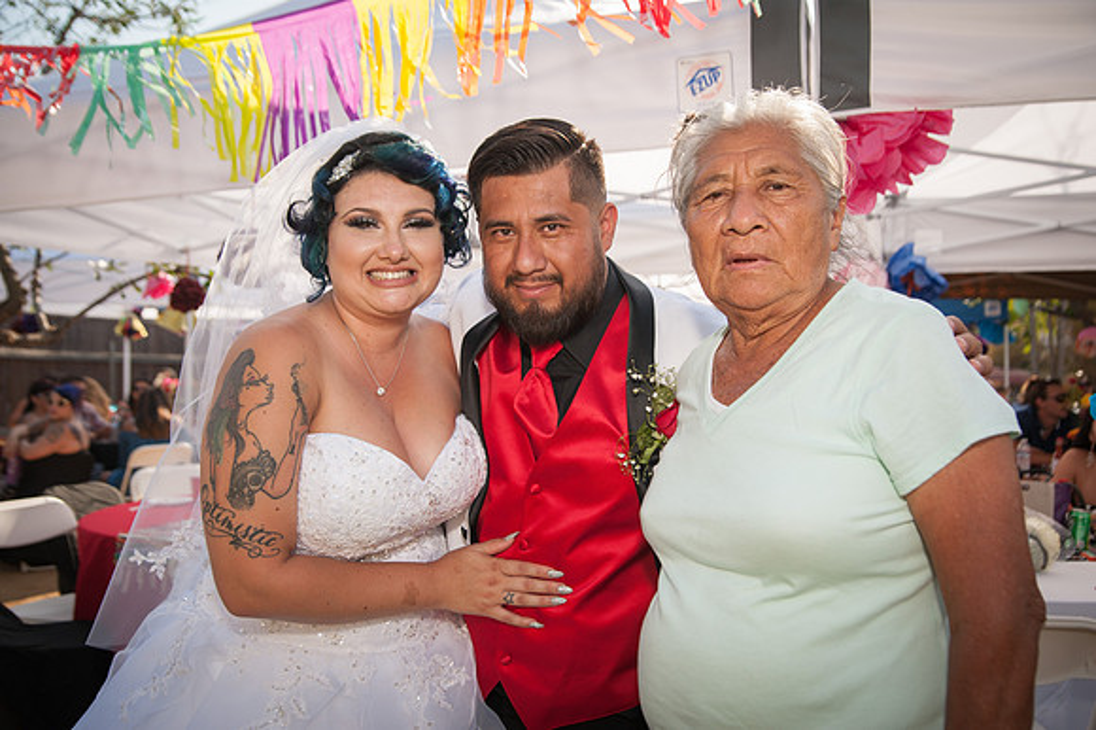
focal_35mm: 32
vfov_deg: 41.0
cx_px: 548
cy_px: 365
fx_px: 974
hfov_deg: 58.7
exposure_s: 1/1000
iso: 200
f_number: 5
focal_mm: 32
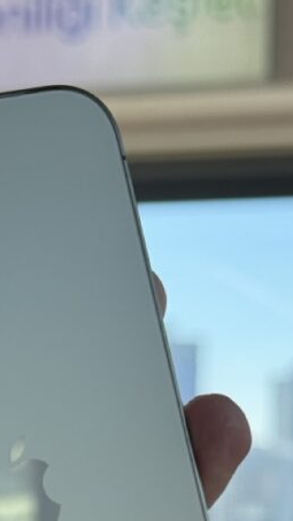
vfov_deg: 17.9
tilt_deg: +1.4
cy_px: 457
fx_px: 1632
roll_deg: -1.3
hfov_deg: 10.2
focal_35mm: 118
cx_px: 16
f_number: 1.78
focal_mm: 6.76
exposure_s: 1/1330
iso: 80
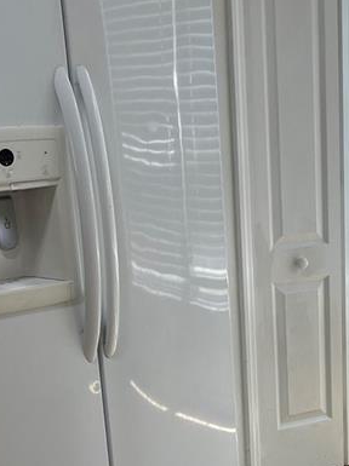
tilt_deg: -19.7
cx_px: 357
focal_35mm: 78
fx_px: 1050
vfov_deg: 24.2
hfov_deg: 18.3
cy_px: 432
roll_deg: +1.7
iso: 64
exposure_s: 1/120
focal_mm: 5.1
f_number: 1.6
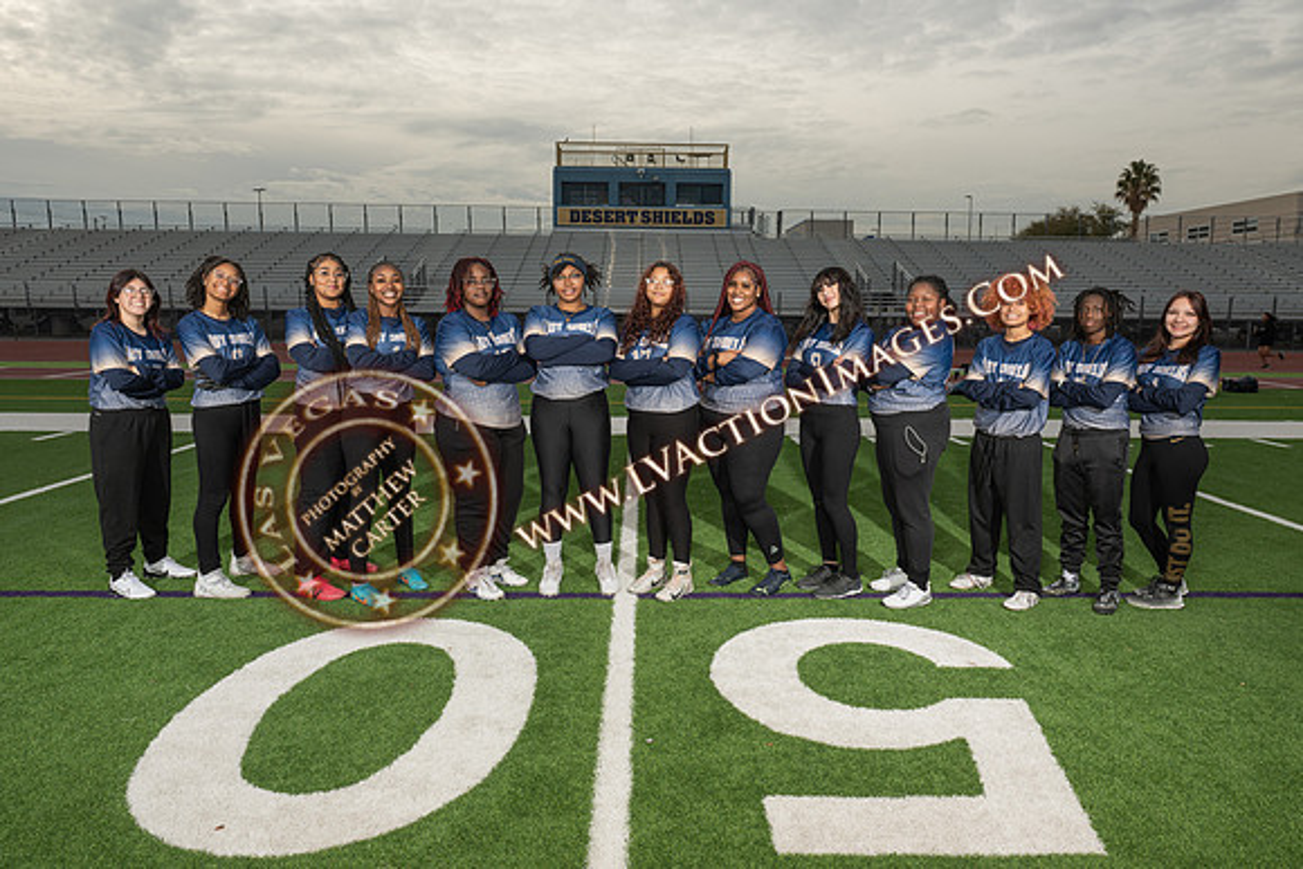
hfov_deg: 71.8
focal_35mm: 25
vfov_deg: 51.6
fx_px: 900
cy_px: 437
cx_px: 664
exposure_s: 1/200
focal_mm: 24
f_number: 8
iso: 160
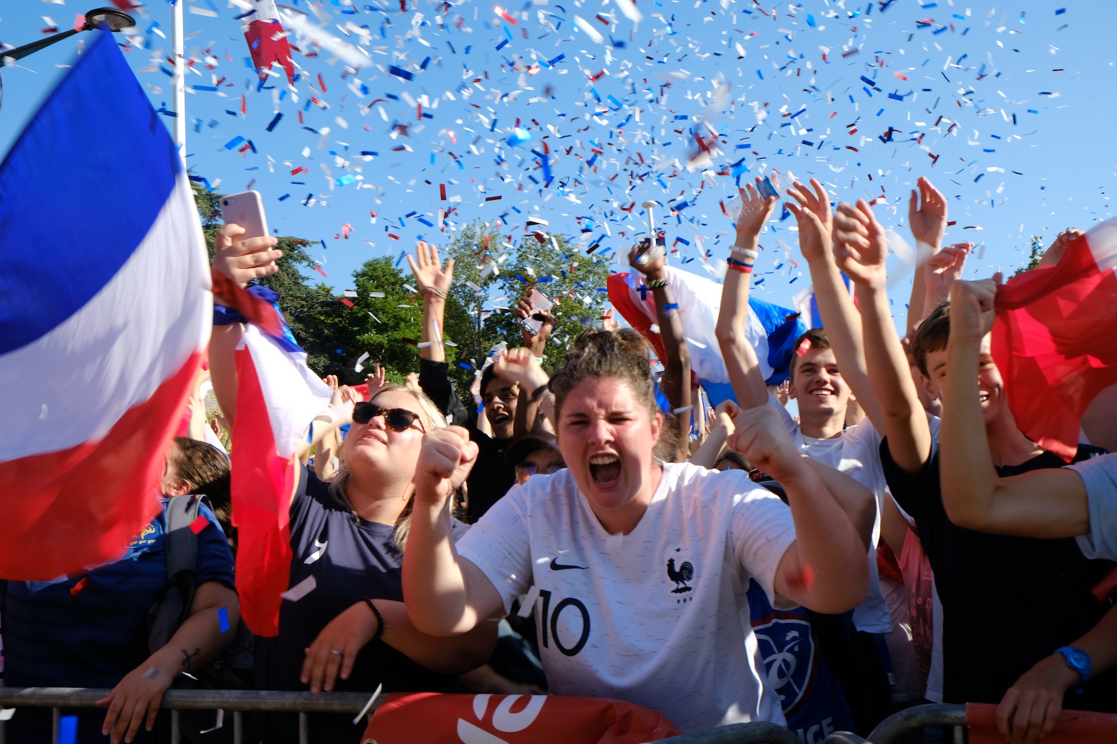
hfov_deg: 50.7
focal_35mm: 38
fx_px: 1179
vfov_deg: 35.0
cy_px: 372
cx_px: 558
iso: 200
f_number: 8
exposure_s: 1/200
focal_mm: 25.4
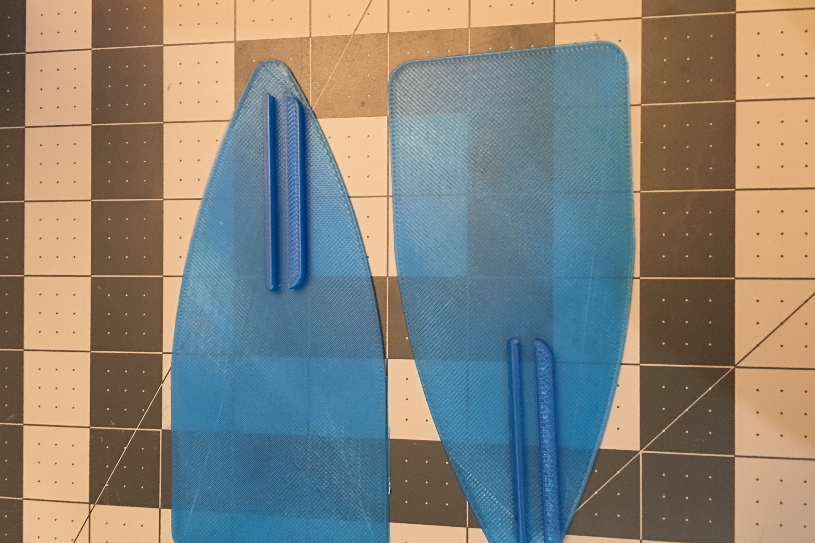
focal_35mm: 31
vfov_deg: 42.3
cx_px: 411
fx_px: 702
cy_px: 282
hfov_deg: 60.3
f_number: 2.2
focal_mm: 4.15
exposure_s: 1/15
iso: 100
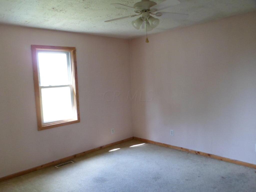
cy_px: 96
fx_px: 200
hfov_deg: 65.3
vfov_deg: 51.4
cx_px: 128
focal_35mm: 27
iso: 400
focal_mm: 4.9
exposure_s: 1/45
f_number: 3.3
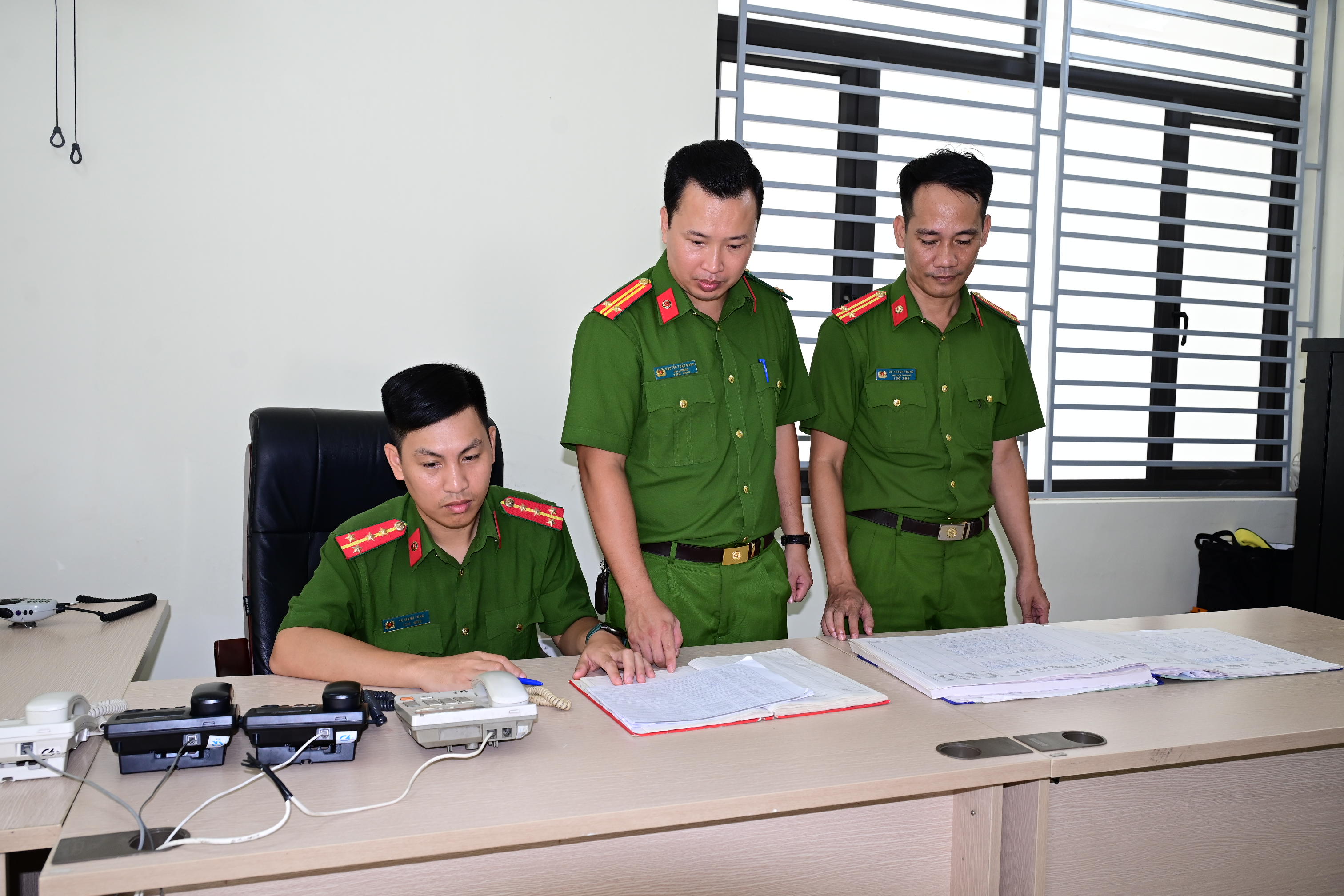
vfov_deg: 43.6
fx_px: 1120
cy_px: 448
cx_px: 672
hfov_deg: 61.9
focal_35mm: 30
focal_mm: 30
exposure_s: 1/125
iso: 800
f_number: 5.6
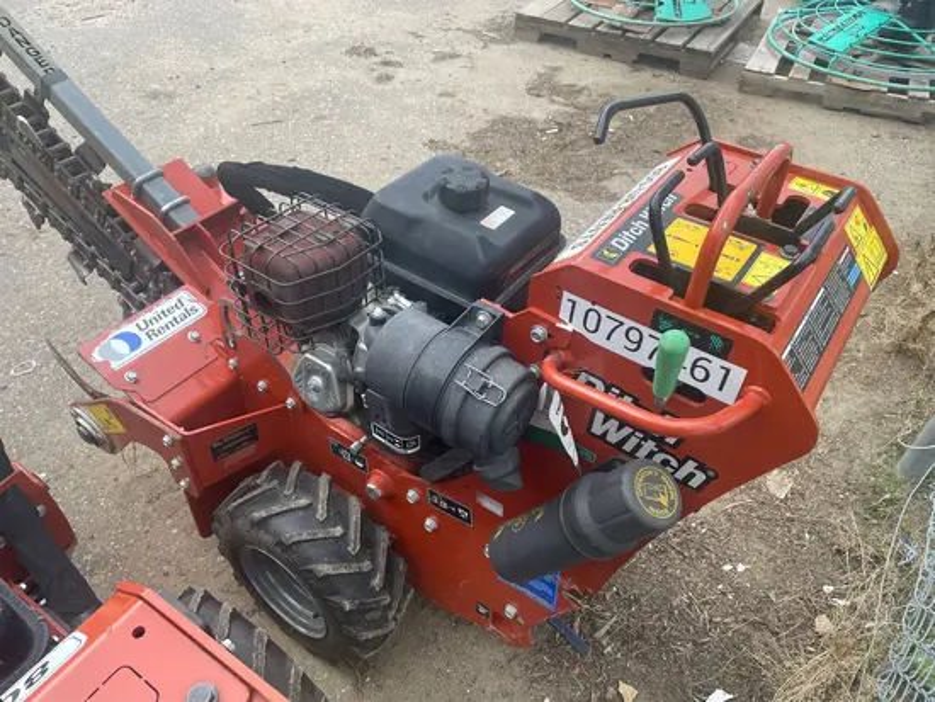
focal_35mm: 26
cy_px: 351
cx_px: 468
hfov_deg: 67.3
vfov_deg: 53.1
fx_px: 703
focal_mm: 4.2
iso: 32
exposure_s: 1/988
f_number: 1.6
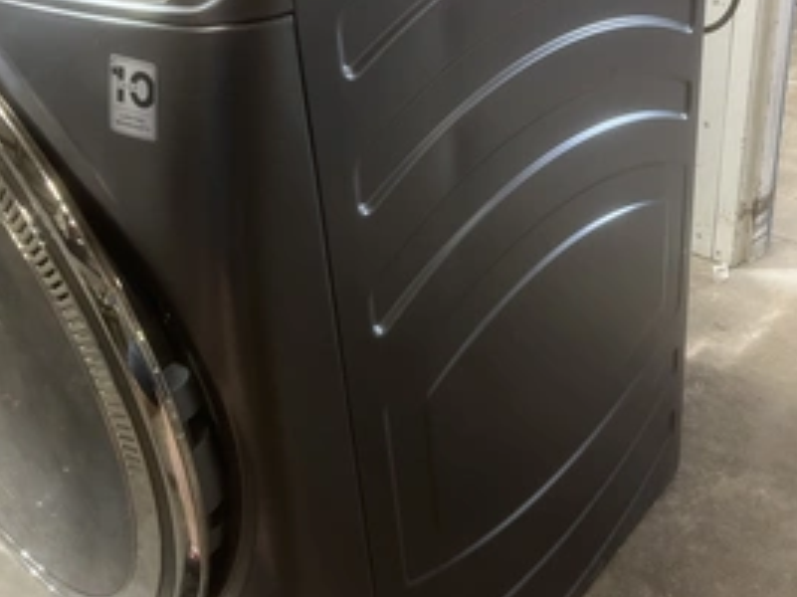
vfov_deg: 36.2
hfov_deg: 47.4
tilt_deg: -24.6
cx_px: 498
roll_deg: +3.2
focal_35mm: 39
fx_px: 898
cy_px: 170
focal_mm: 5.1
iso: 250
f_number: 1.6
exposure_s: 1/60
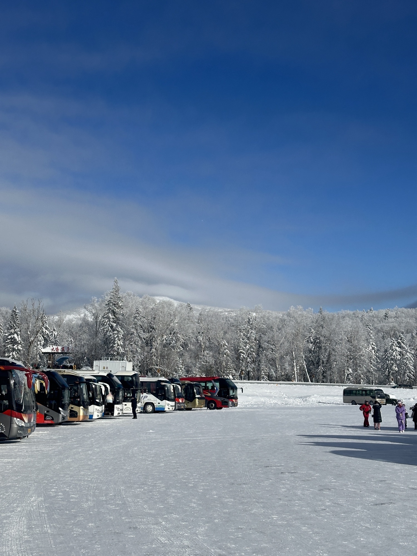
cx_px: 208
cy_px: 278
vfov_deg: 39.7
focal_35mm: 48
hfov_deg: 30.3
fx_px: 771
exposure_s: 1/9804
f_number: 1.78
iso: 64
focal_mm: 6.86
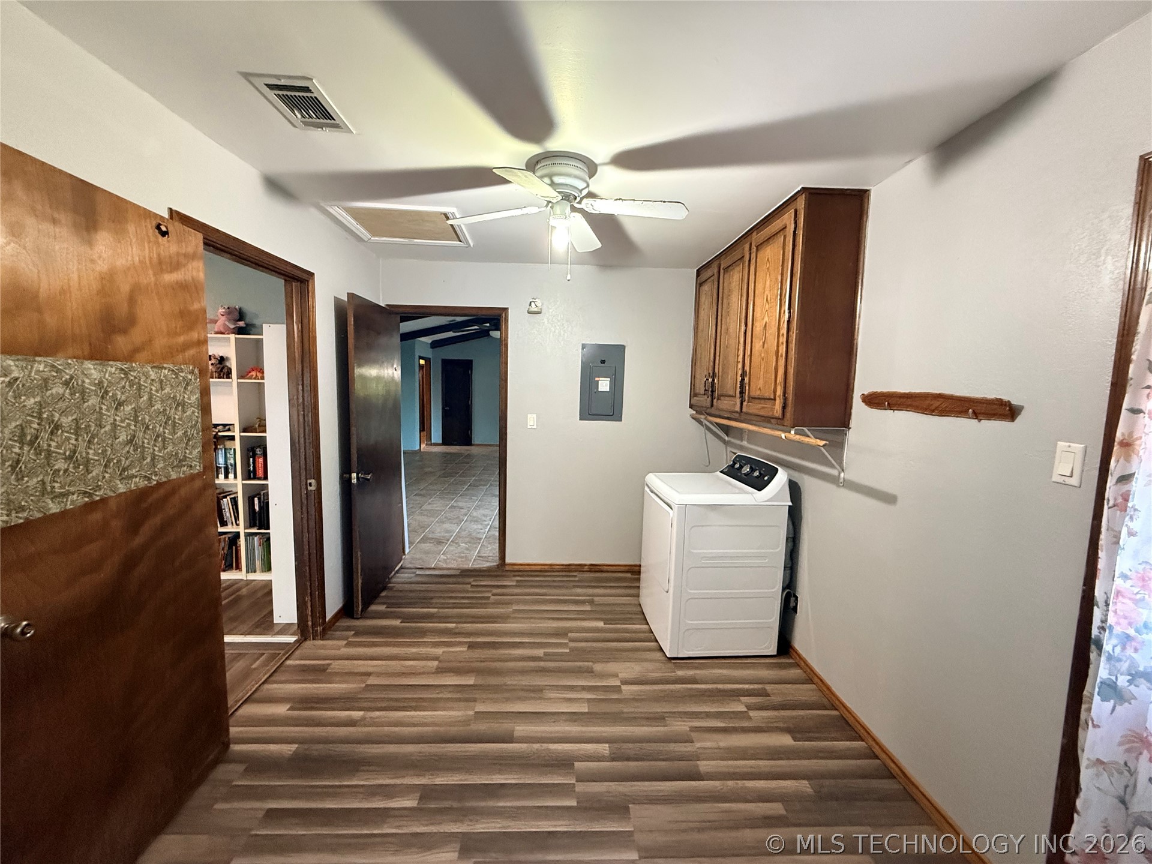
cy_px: 432
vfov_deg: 85.7
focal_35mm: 14
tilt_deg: -5.1
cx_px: 576
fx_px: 466
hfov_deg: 102.1
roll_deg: -1.6
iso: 800
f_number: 2.2
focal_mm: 2.22
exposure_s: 1/60
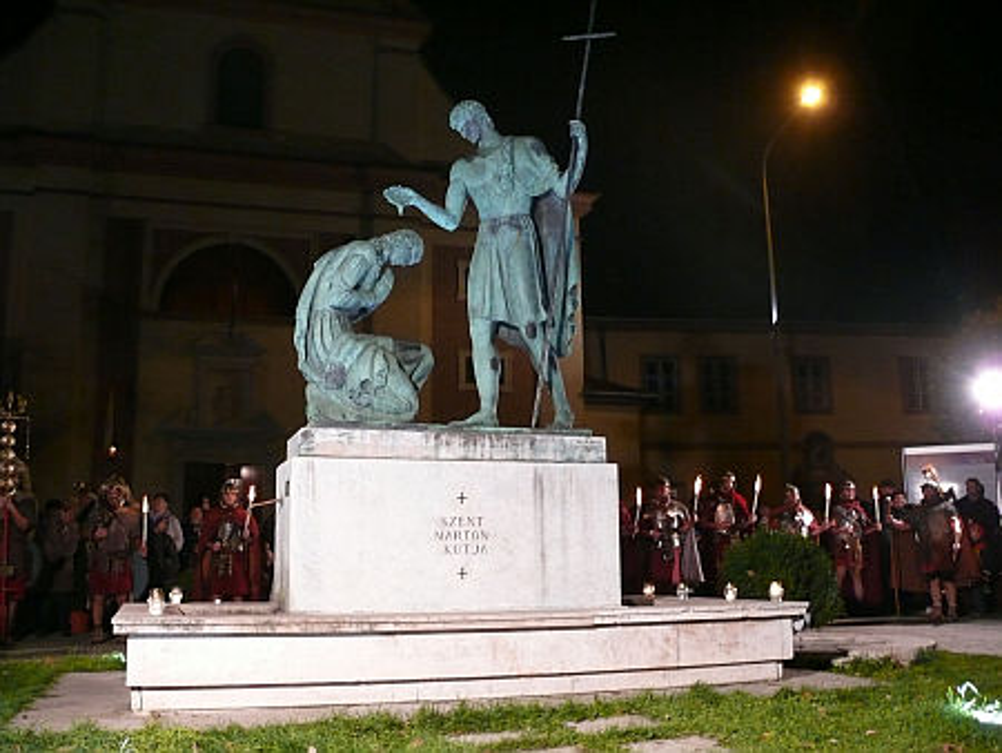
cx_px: 501
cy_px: 376
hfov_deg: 52.6
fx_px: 1014
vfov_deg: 40.7
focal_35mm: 35
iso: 400
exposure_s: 1/20
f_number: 2.8
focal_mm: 7.4
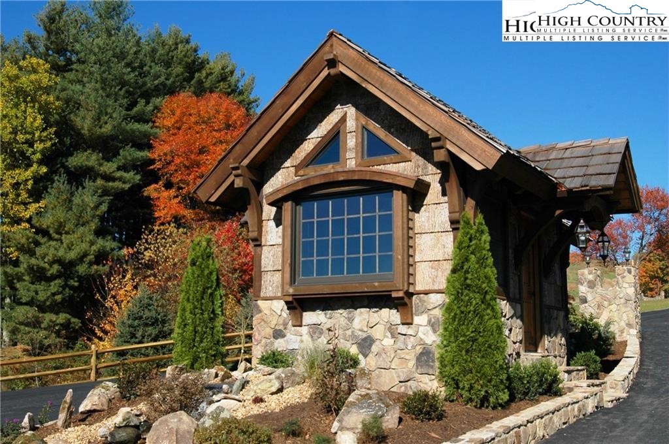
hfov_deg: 43.7
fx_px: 835
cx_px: 334
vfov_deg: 29.8
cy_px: 222
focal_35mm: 45
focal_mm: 30
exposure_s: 1/400
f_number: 11
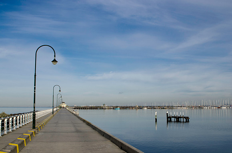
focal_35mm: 36
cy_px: 76
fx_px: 231
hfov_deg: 53.2
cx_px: 116
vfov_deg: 36.7
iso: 100
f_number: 6.3
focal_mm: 24
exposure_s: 1/400
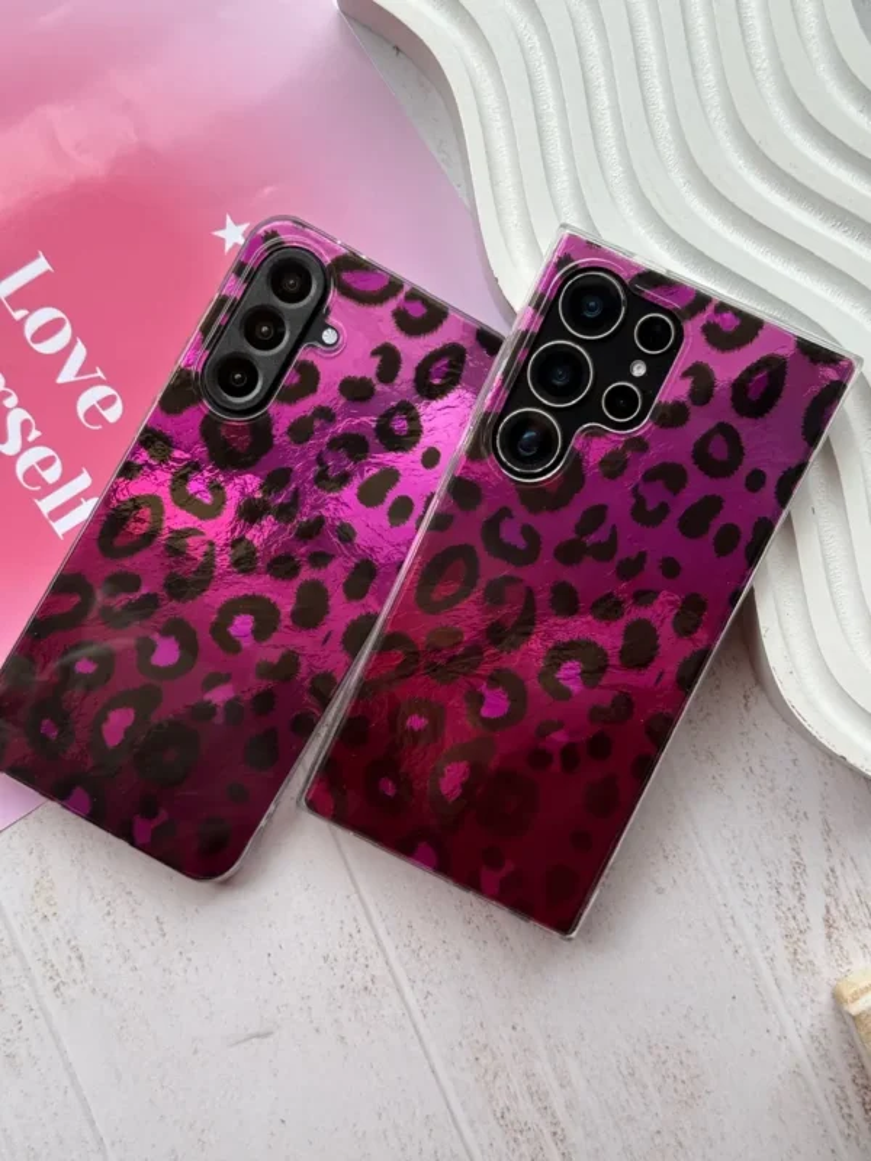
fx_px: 1610
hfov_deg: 30.3
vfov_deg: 39.7
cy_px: 580
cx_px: 436
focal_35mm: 48
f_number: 1.78
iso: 80
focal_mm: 6.76
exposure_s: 1/1085
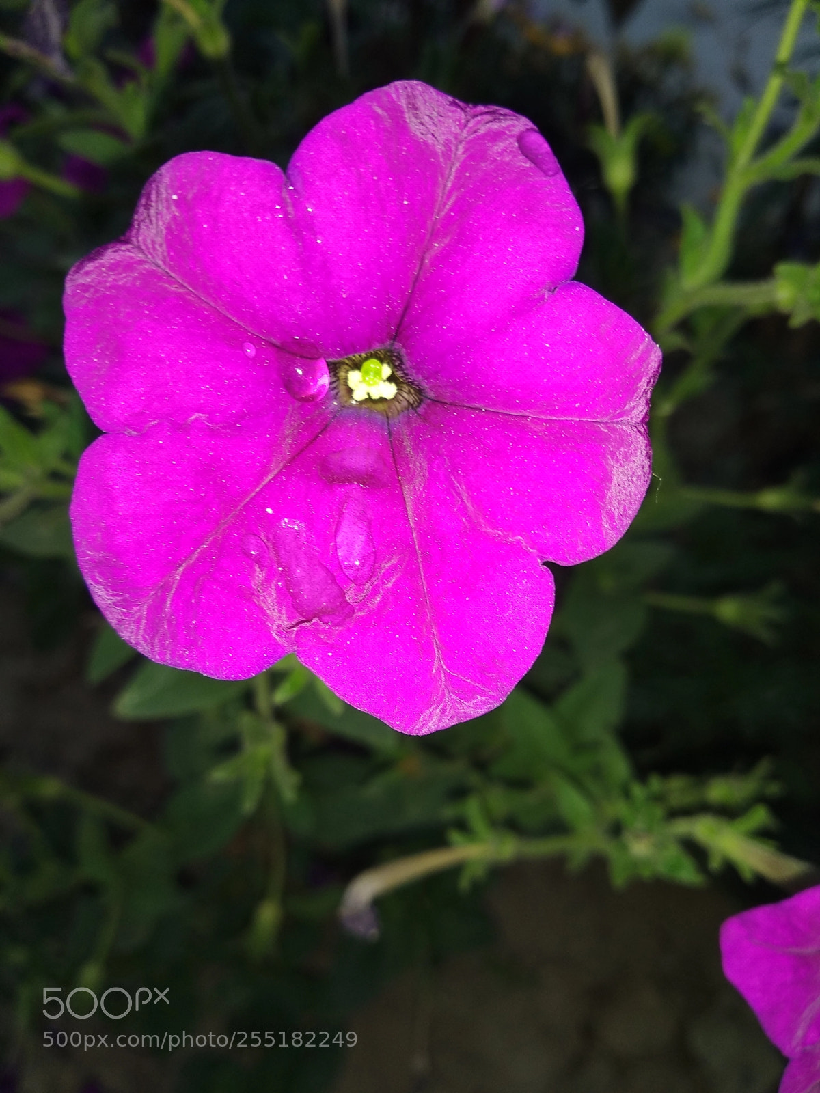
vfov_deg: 67.3
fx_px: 821
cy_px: 546
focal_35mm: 26
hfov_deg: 53.1
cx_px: 410
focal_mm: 3.81
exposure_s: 1/50
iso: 125
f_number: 2.2
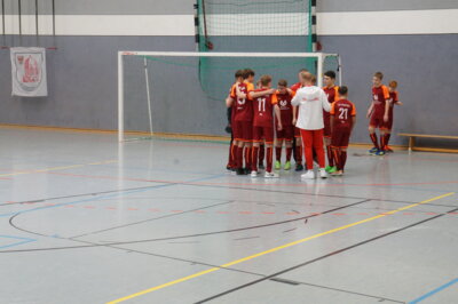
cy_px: 152
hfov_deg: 24.6
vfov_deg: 16.5
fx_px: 1049
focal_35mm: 82
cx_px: 229
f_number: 13
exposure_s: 1/50
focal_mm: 55
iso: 3200
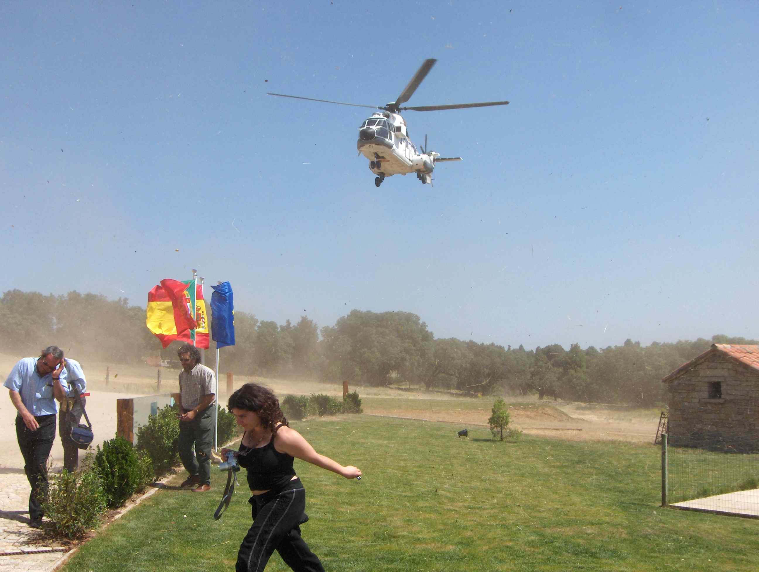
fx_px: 856
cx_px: 380
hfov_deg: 47.8
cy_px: 286
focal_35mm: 39
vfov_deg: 36.9
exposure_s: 1/1042
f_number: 4.8
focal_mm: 8
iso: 100
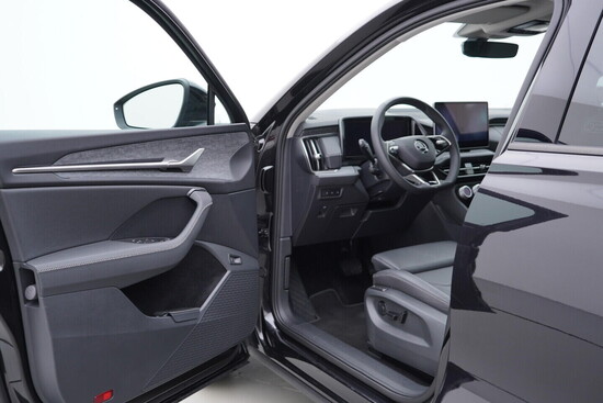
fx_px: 603
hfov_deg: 53.1
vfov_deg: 36.9
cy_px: 202
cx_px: 302
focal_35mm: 36
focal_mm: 24
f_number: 2.8
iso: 125
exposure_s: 1/40
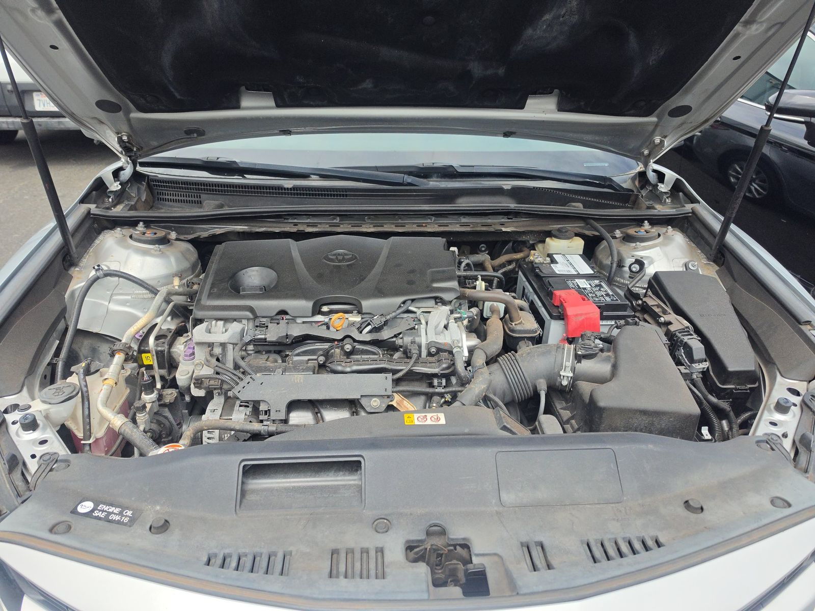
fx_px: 542
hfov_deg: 73.9
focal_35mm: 23
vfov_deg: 58.9
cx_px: 408
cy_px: 306
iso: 64
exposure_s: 1/3890
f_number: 1.4
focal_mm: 6.5
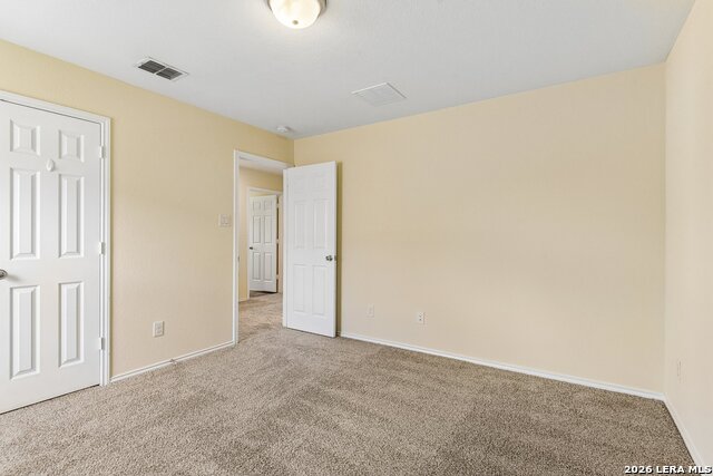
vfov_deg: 73.8
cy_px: 238
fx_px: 317
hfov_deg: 96.7
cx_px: 356
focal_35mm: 16
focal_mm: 16
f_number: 8
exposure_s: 1/15
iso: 1000
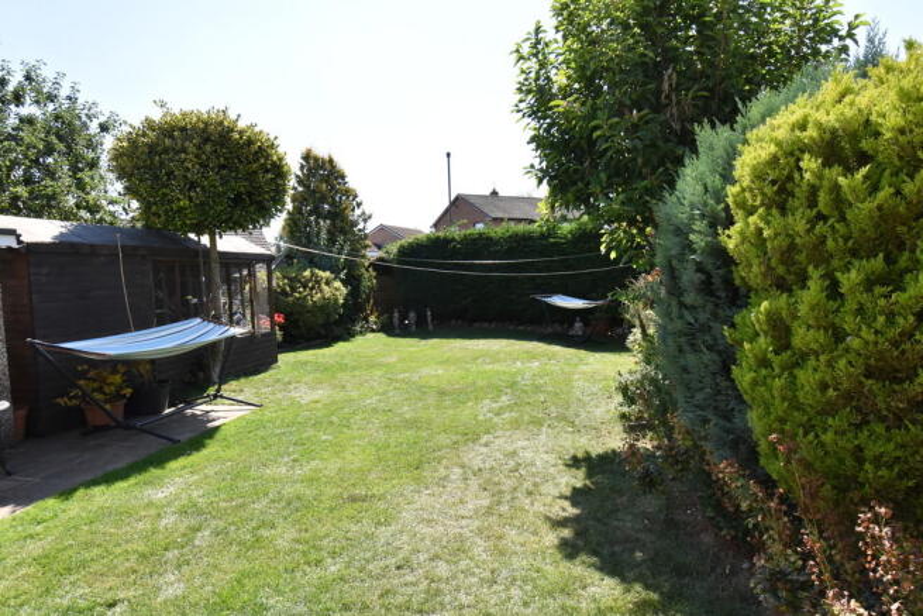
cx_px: 462
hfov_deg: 81.2
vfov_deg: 59.5
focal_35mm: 21
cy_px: 308
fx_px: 539
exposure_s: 1/400
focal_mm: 14
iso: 800
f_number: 10
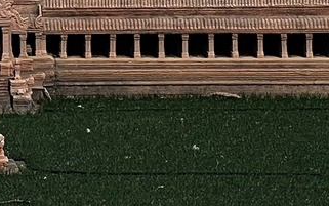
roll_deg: +0.6
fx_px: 3651
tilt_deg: -1.7
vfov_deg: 3.2
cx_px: -260
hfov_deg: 5.1
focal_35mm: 407
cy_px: -211
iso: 32
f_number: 2.8
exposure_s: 1/1393
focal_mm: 9
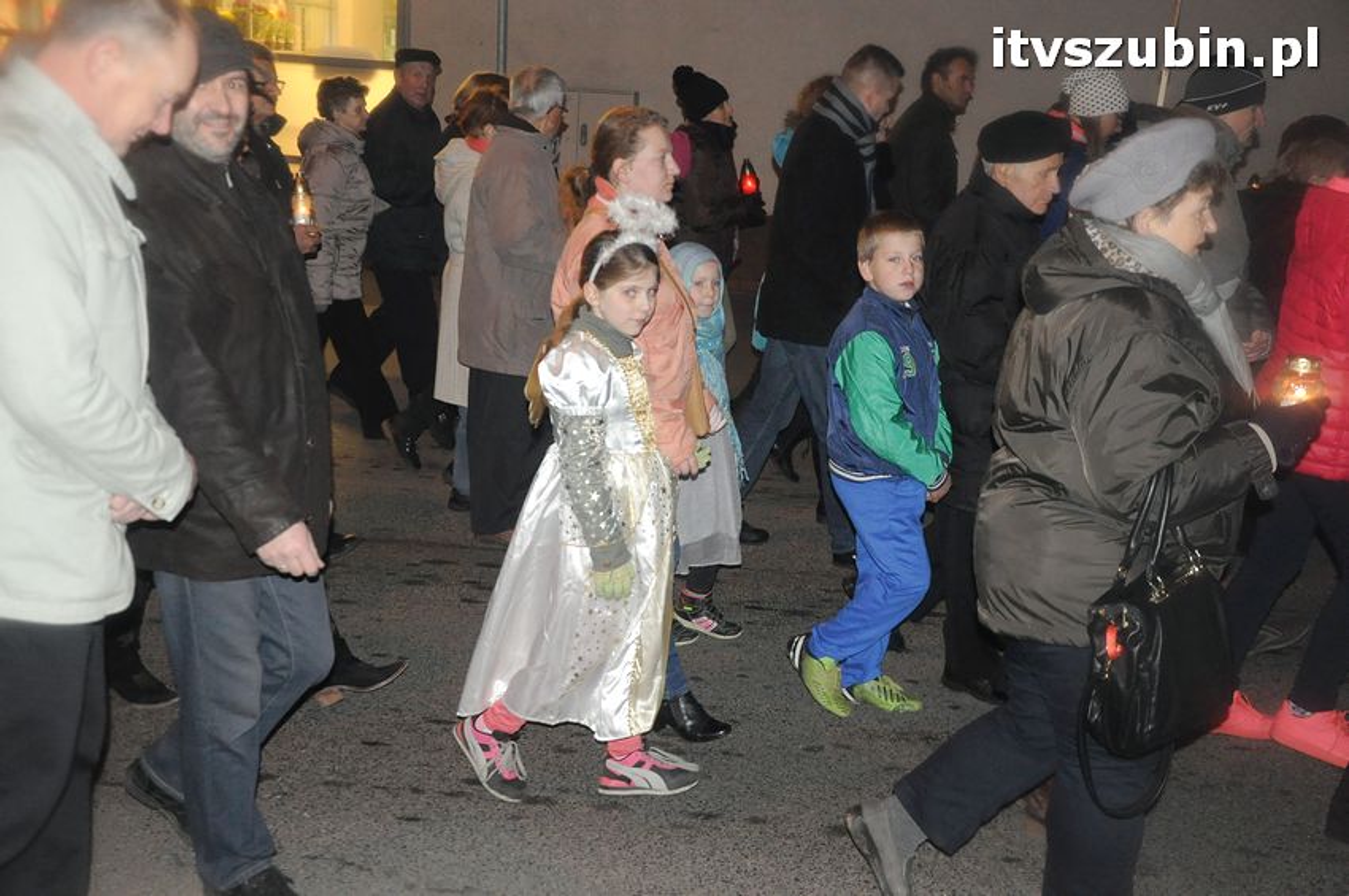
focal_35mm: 42
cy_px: 448
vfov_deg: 31.8
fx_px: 1572
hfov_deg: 46.4
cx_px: 674
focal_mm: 28
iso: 2000
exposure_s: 1/60
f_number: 5
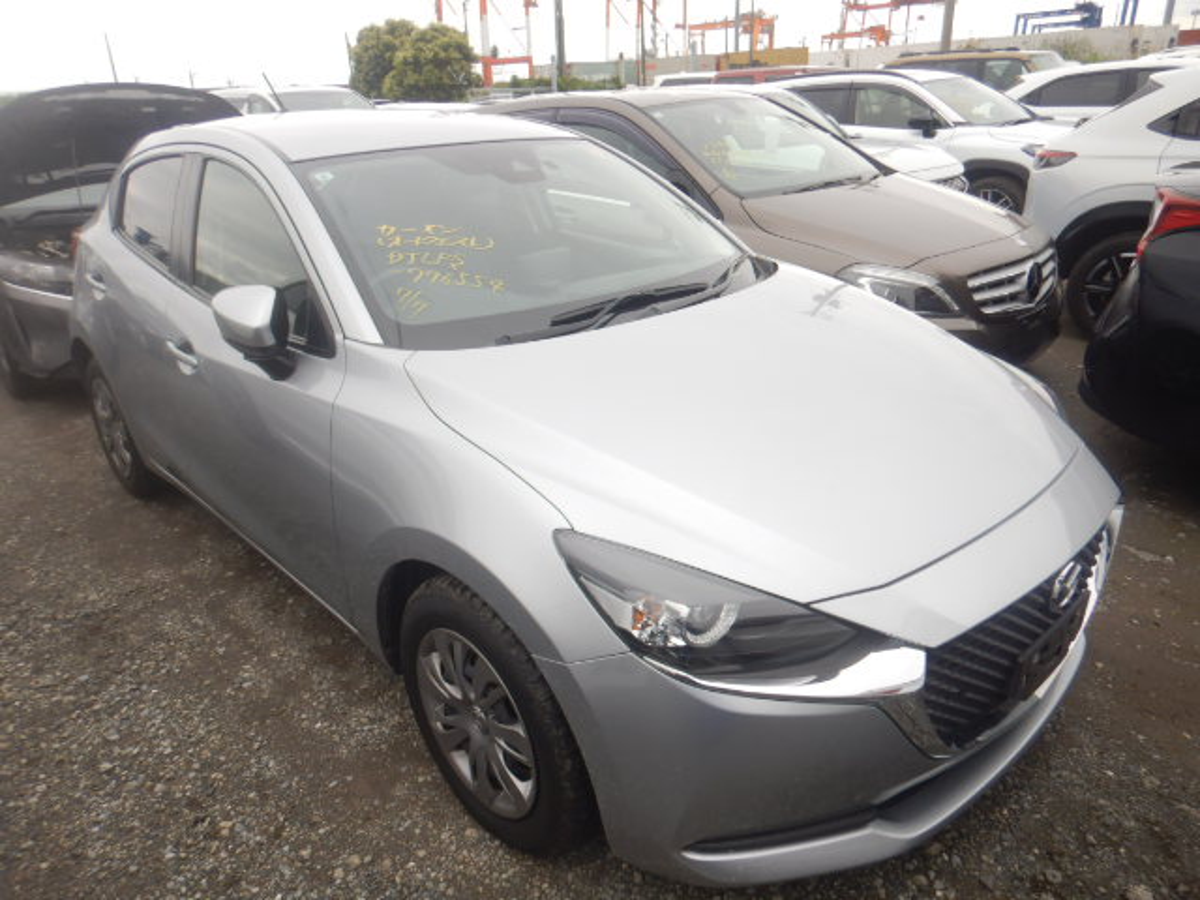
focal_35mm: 24
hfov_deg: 71.6
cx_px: 600
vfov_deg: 56.8
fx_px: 832
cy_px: 450
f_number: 2.8
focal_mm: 4.3
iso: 125
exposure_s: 1/60
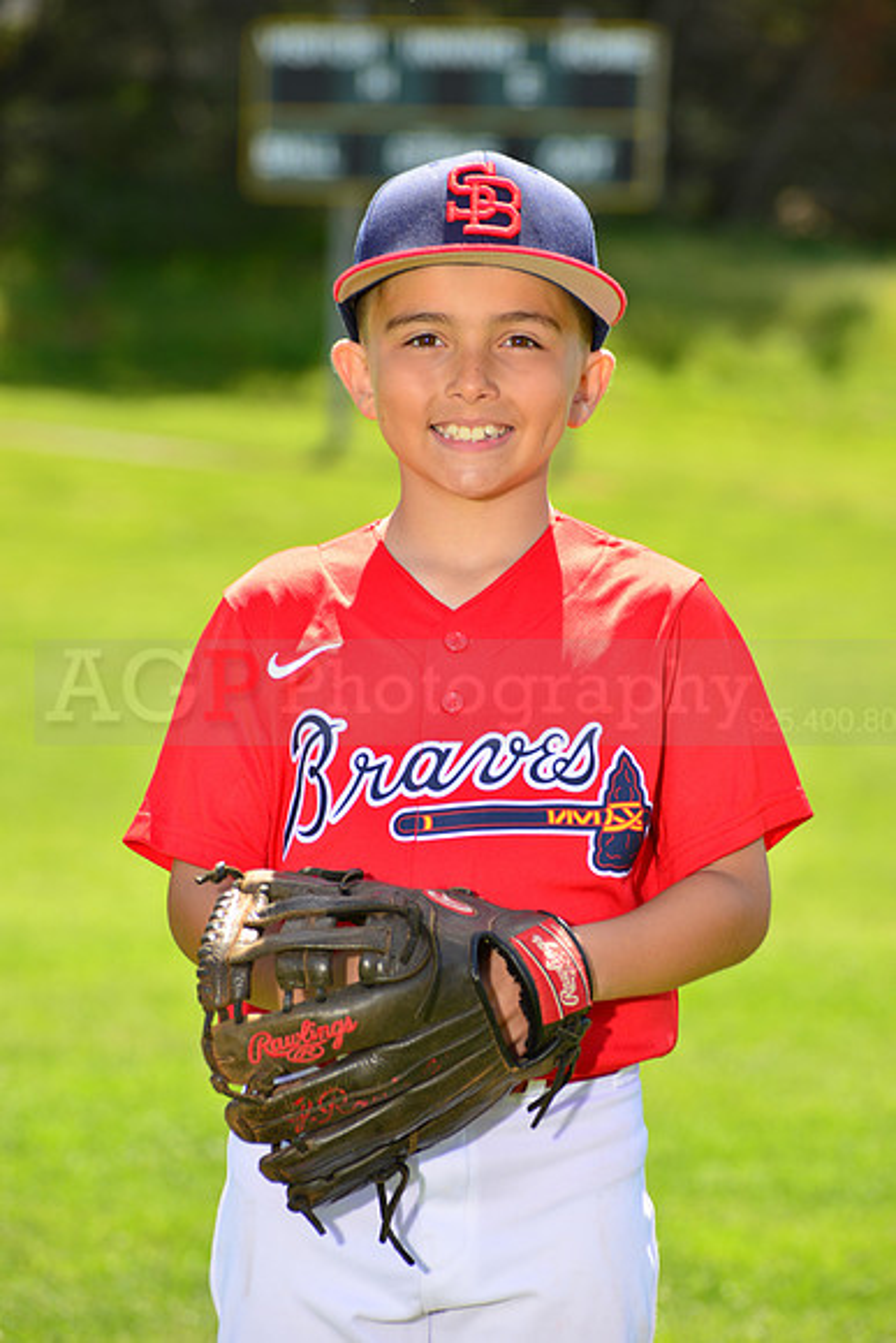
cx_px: 448
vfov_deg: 12.1
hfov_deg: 8.1
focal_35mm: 170
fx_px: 6342
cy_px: 672
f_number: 8
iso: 200
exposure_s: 1/250
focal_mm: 170
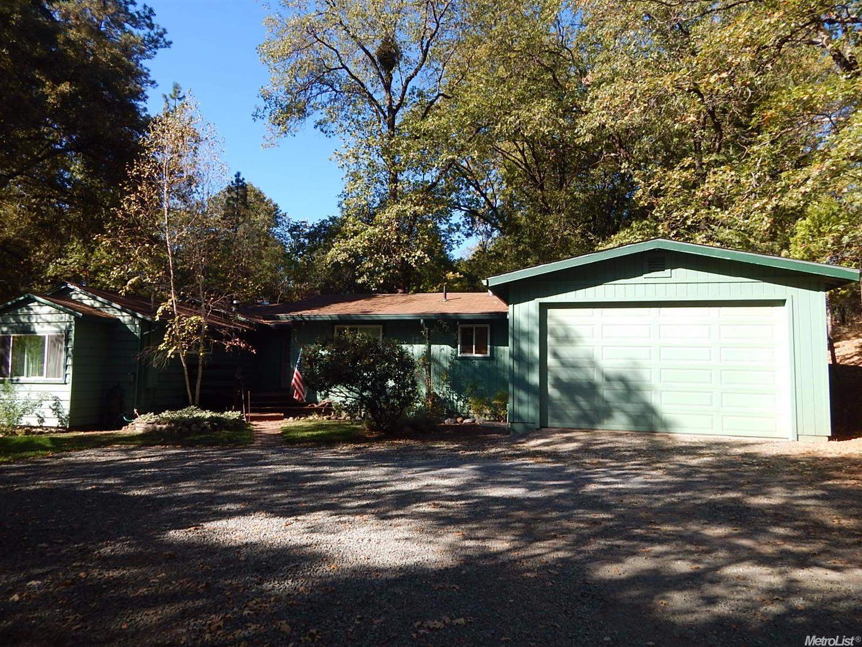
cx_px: 431
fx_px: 548
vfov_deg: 61.1
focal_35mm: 22
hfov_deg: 76.4
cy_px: 324
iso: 125
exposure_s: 1/640
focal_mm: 4
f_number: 3
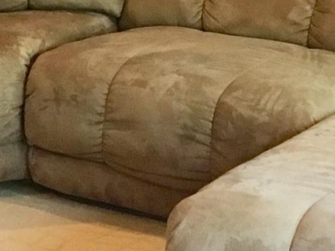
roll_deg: +3.3
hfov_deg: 10.9
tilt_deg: -12.6
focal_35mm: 176
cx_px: -134
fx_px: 1704
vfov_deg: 8.3
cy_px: -60
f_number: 2.2
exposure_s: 1/30
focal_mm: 4.15
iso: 125
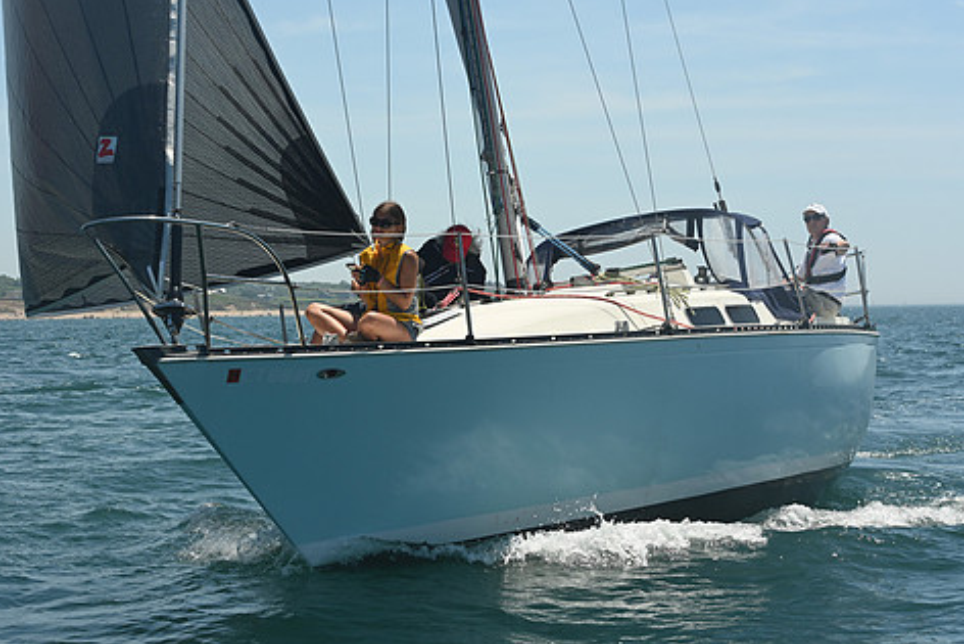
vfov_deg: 15.9
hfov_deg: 23.6
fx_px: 2303
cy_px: 275
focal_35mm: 86
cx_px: 404
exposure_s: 1/1000
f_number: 9
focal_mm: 70
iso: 320
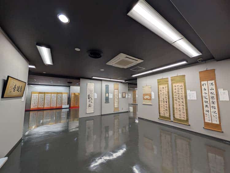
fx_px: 80
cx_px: 115
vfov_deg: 94.7
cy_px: 86
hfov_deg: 110.4
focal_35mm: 12
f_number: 1.7
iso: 66
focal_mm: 2.02
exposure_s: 1/118
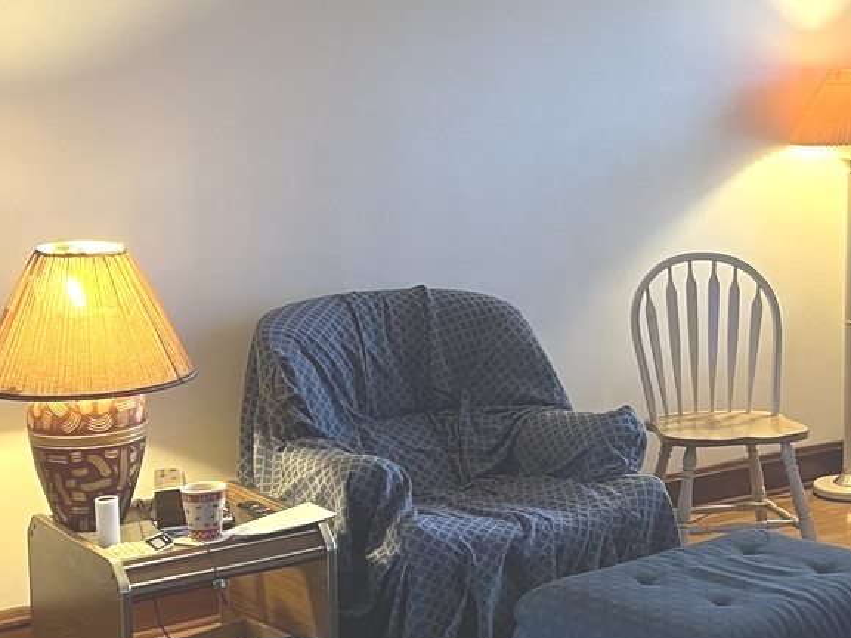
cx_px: 660
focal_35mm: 65
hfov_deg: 29.3
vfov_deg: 22.6
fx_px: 1598
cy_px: 253
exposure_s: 1/60
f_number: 1.5
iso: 320
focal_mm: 5.7
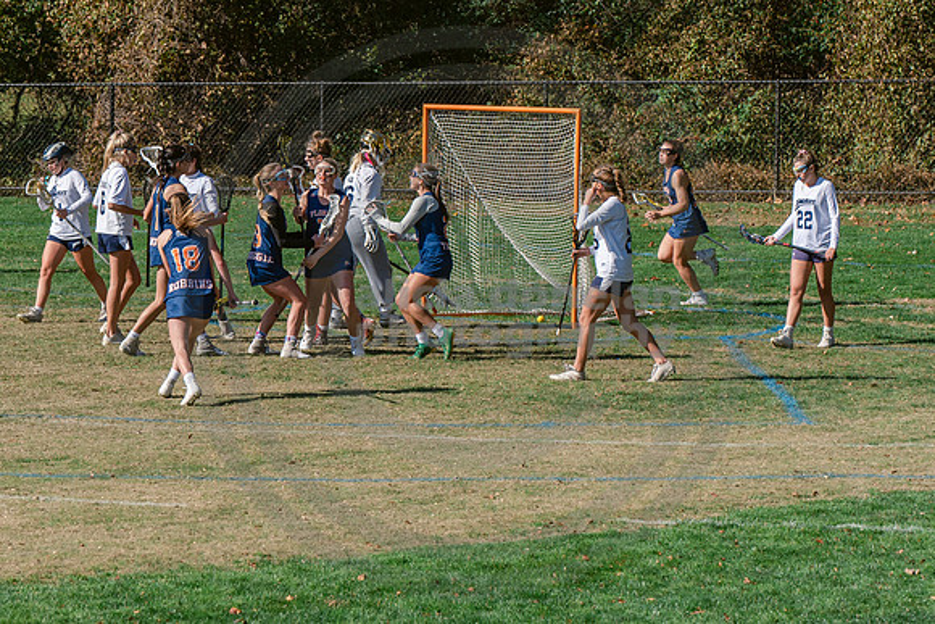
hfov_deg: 10.1
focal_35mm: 203
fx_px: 5265
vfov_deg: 6.8
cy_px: 230
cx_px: 480
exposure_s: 1/800
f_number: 7.1
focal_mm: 122
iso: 250
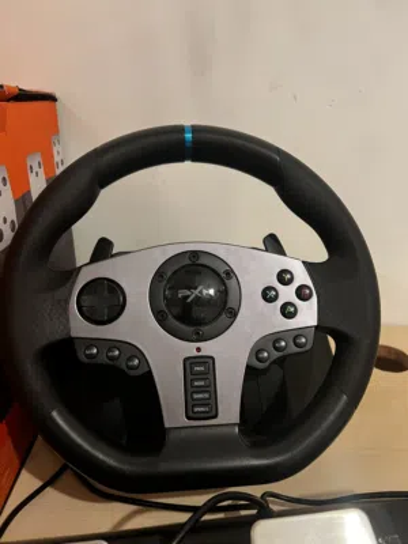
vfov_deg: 67.3
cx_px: 204
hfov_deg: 53.1
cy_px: 272
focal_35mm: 26
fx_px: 409
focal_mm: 5.7
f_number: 1.5
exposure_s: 1/54
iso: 500
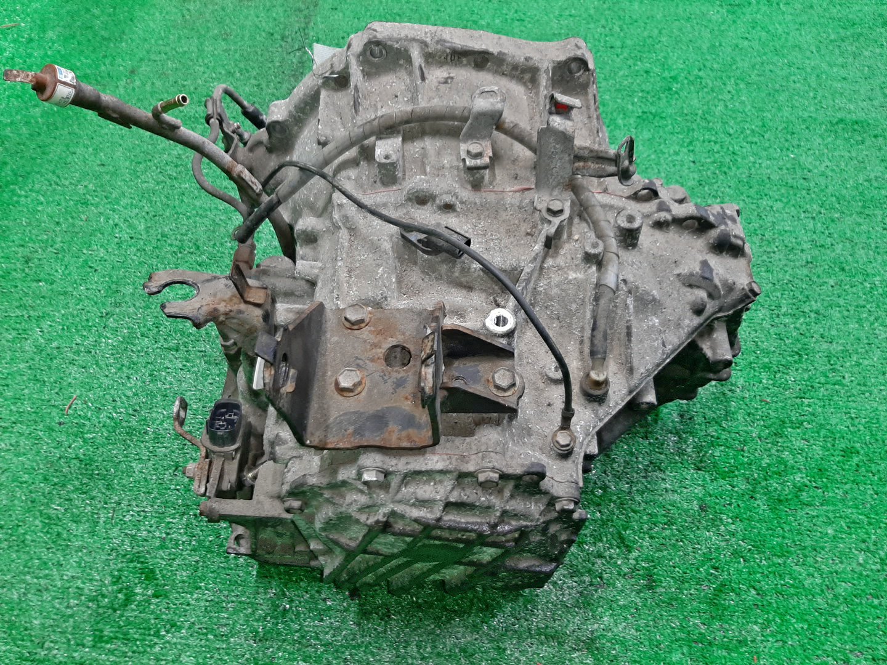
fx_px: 666
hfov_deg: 67.3
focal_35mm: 26
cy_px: 332
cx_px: 444
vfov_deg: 53.1
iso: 144
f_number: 1.7
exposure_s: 1/50
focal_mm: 3.93
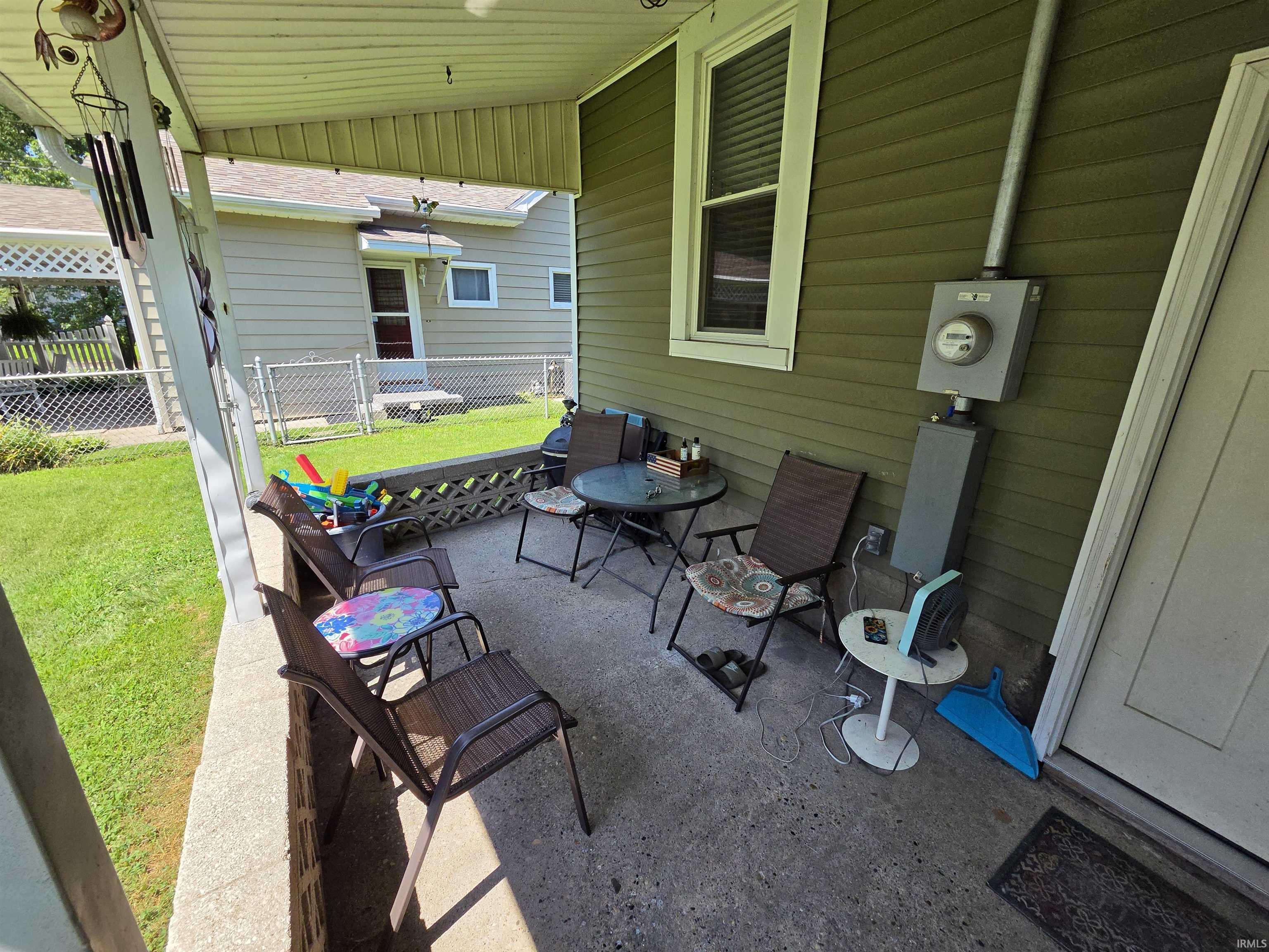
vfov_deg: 89.9
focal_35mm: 13
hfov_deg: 106.2
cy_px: 476
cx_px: 634
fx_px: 477
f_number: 2.2
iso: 100
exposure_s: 1/1799
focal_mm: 2.2
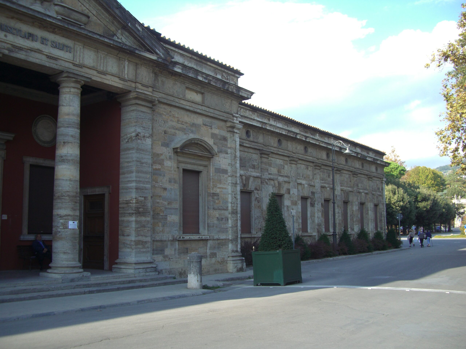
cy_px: 174
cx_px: 233
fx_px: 512
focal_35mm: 38
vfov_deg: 37.7
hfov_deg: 49.0
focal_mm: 7.9
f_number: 2.8
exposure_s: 1/250
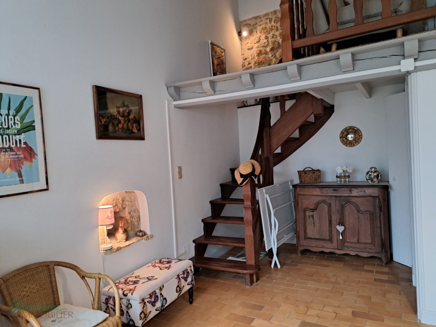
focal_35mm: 24
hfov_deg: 71.6
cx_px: 218
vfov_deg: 56.8
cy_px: 164
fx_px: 302
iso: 400
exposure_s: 1/50
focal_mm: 5.23
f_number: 1.8
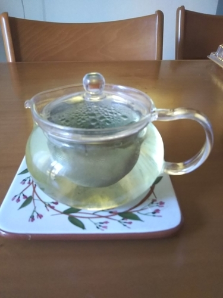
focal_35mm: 30
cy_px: 149
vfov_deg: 60.0
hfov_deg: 46.8
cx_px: 112
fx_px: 258
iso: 640
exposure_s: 1/9
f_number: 2.2
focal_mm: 4
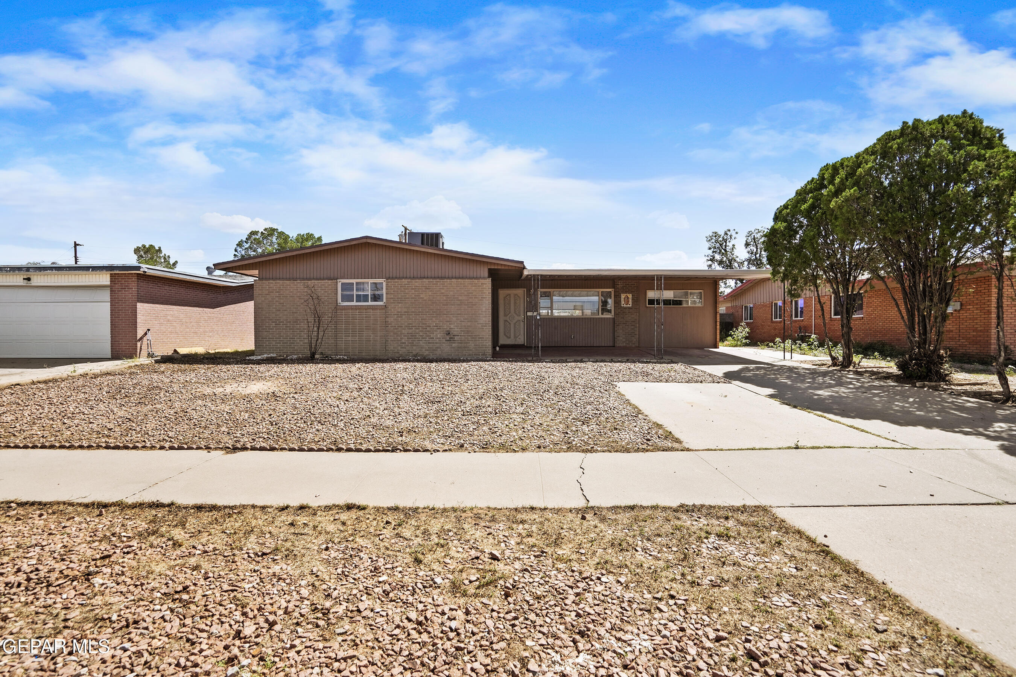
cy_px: 338
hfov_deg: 93.3
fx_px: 480
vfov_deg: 70.4
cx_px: 508
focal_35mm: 17
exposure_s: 1/80
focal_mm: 17
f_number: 8
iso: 200
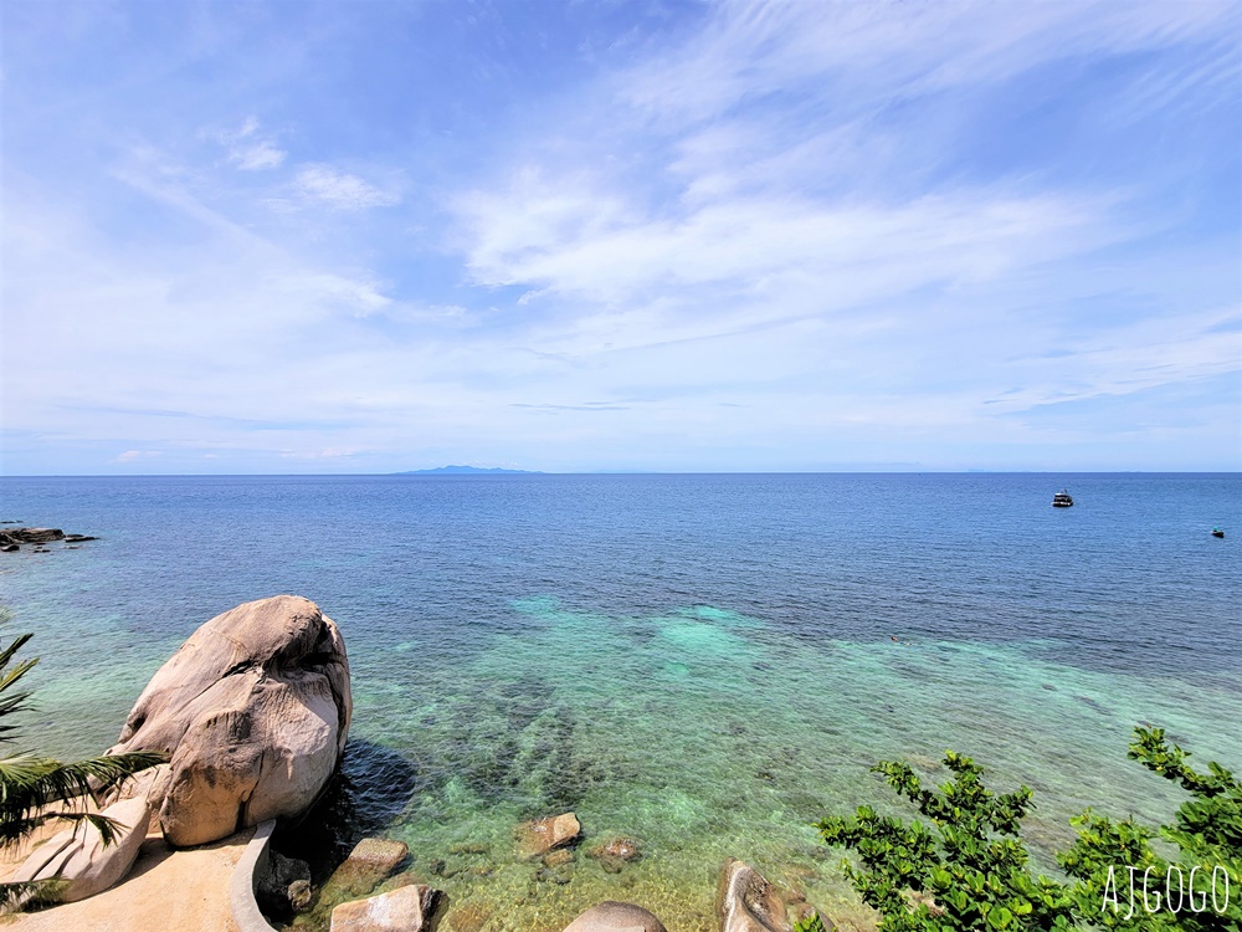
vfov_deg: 89.9
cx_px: 621
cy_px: 466
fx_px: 466
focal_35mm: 13
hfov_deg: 106.2
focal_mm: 2.2
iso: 50
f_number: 2.2
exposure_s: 1/2686
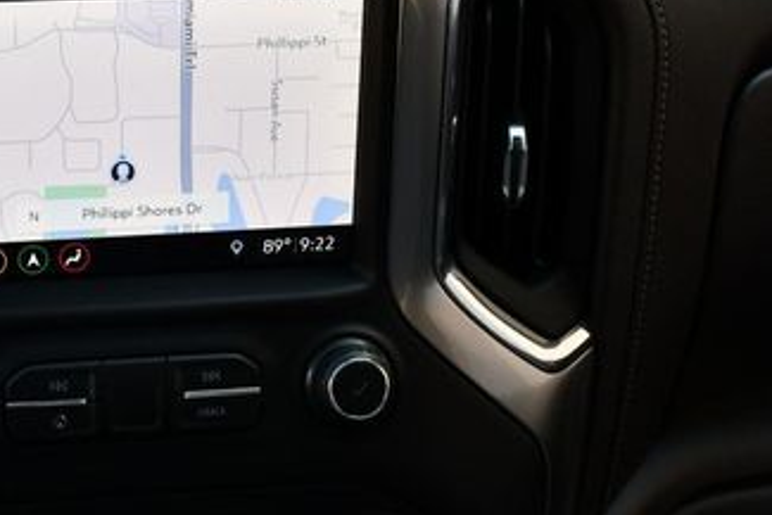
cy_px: 268
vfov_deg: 19.2
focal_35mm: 71
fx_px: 1523
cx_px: 114
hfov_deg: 27.6
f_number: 4.5
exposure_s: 1/250
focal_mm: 18
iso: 400
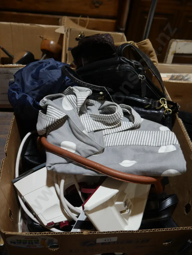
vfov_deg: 53.9
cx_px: 96
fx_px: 251
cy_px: 128
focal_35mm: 34
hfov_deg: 41.8
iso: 200
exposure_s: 1/80
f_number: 4
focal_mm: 17
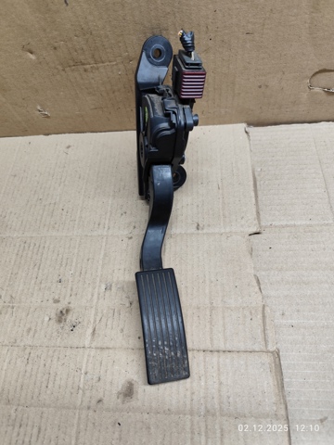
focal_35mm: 23
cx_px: 167
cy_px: 222
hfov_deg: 58.9
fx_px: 296
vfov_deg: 73.9
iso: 320
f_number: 1.65
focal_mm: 6.19
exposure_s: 1/100
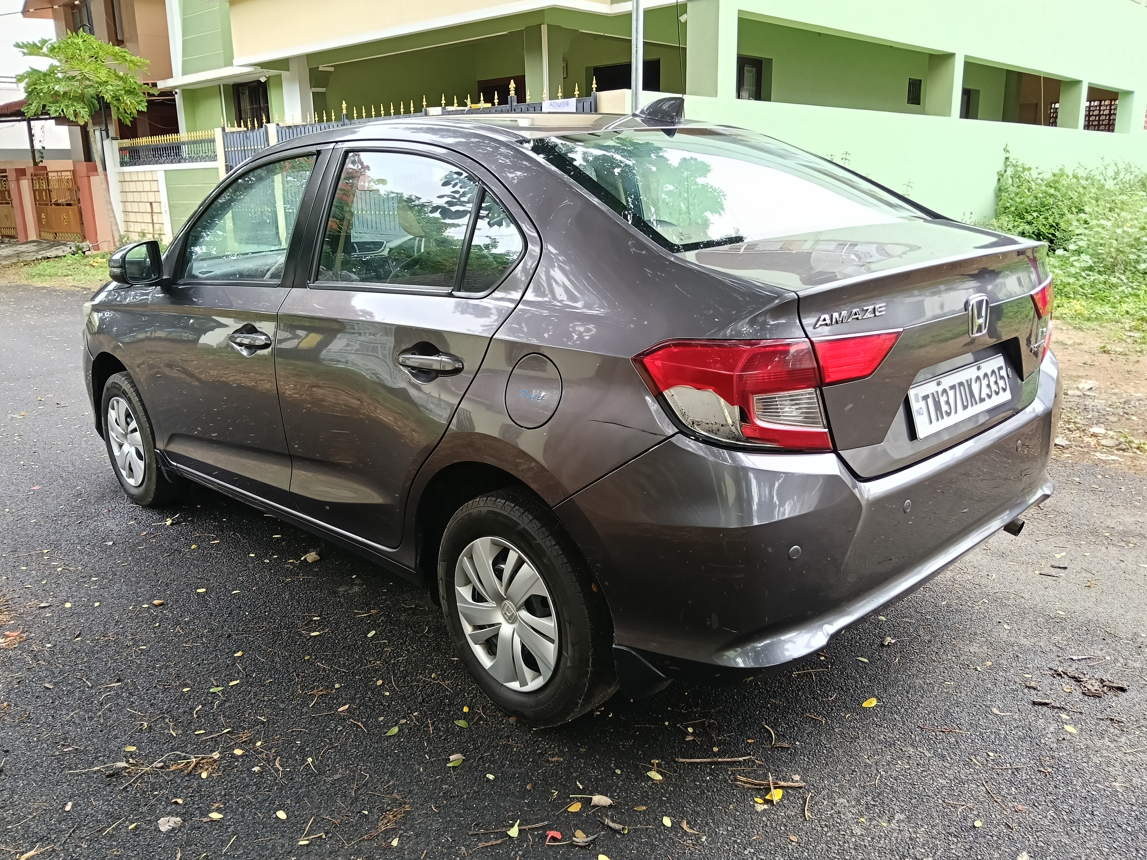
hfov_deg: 65.3
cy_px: 430
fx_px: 895
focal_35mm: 27
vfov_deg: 51.4
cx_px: 574
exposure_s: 1/100
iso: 125
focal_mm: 3.98
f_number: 1.8
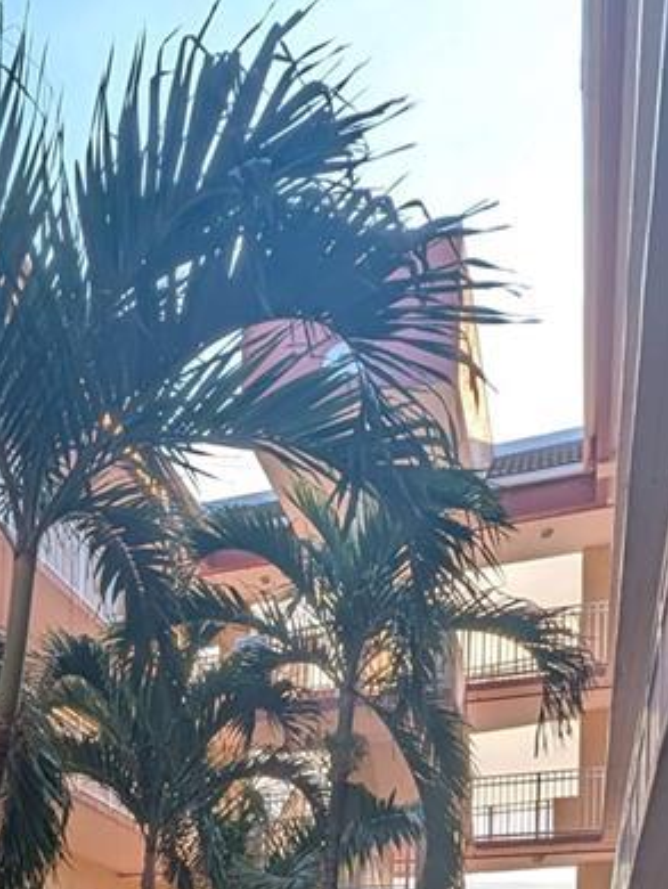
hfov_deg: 33.5
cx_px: 33
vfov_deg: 37.1
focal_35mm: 40
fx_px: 1028
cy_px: 1035
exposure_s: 1/542
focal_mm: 1.95
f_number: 2.2
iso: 42
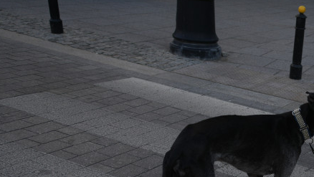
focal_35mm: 66
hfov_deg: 29.4
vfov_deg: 17.2
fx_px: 550
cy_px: 227
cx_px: 328
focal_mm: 26
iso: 100
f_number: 2.8
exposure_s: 1/640
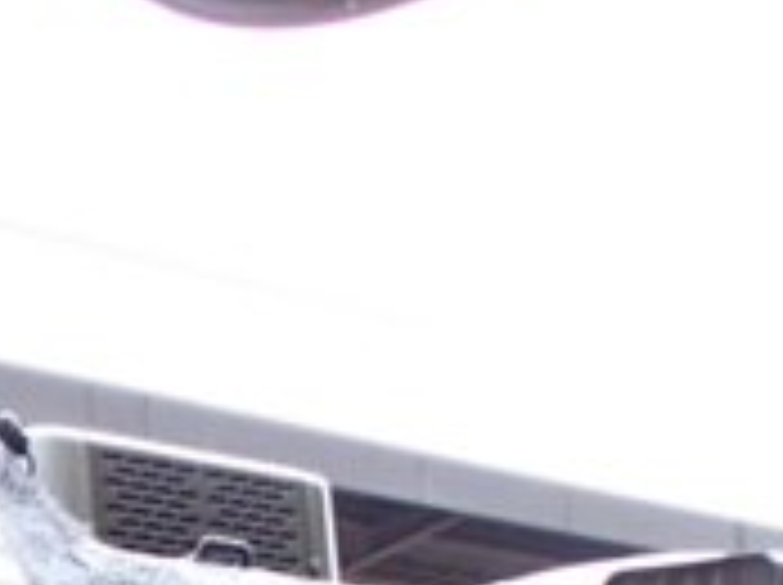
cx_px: -828
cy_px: 1233
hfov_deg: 14.1
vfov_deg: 11.4
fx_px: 2598
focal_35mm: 115
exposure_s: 1/80
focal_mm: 4.5
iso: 100
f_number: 2.8
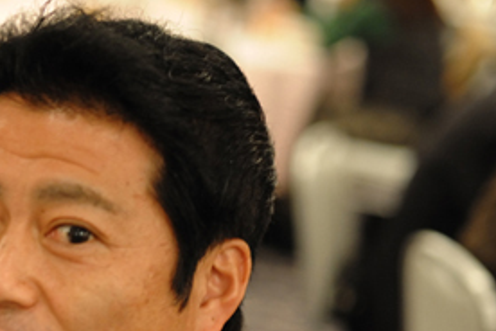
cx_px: -47
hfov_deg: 17.1
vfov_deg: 11.8
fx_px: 1598
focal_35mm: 116
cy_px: 277
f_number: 2.8
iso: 2000
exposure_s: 1/100
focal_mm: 50
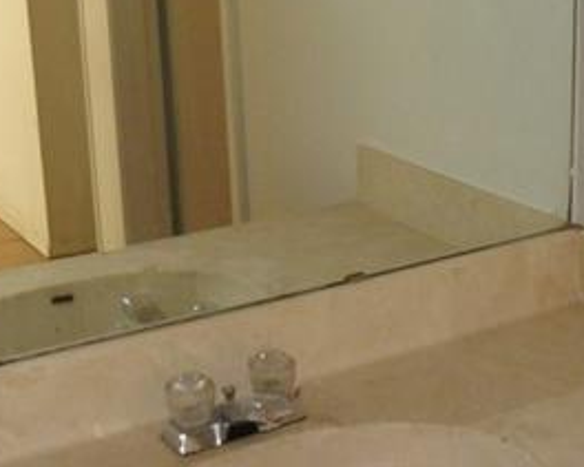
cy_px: 151
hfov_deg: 26.7
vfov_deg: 21.5
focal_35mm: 71
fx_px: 1227
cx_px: 356
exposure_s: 1/60
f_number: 3.3
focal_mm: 4.3
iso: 400
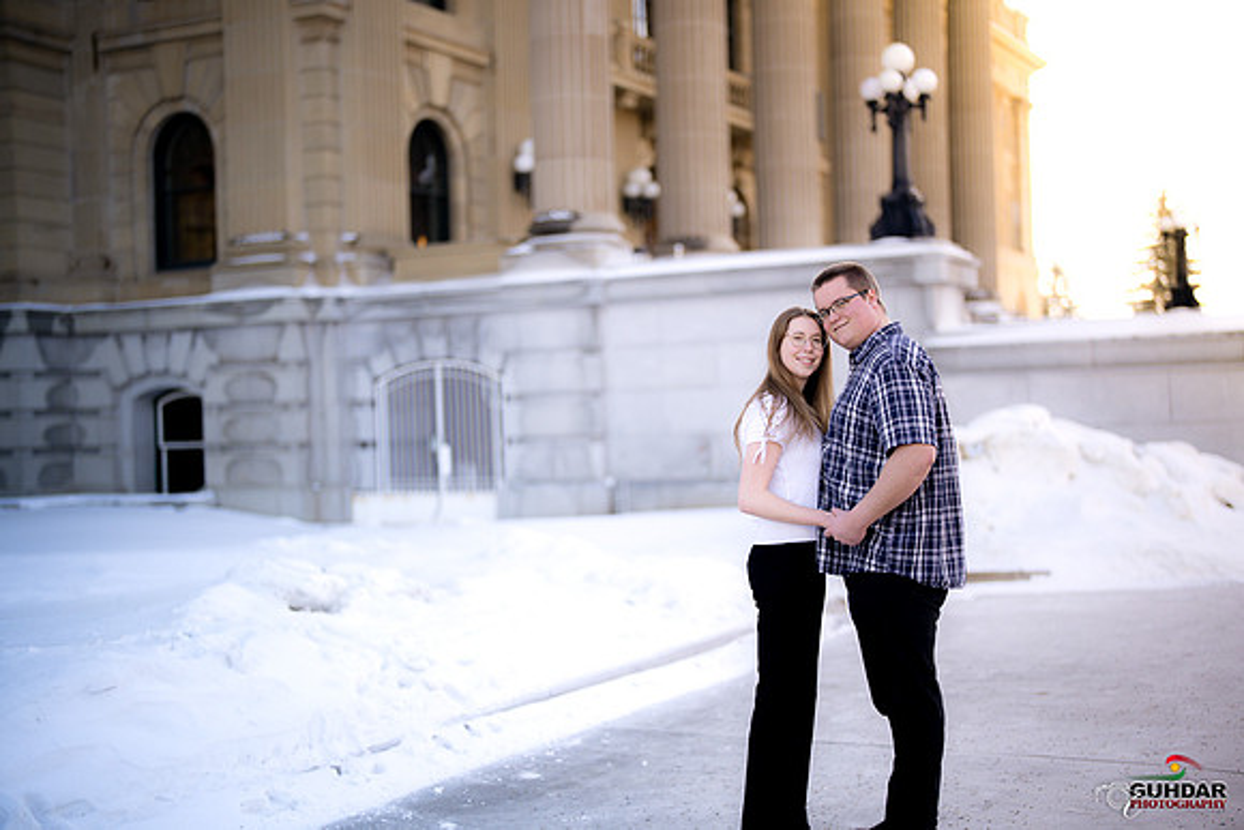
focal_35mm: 50
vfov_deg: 27.0
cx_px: 622
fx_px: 1728
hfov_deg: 39.6
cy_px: 415
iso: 250
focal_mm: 50
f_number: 1.3
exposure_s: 1/3200
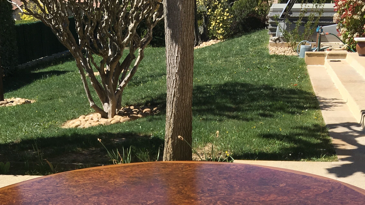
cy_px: 295
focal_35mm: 56
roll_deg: -1.1
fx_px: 542
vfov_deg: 19.2
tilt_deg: -28.4
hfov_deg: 37.2
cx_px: 171
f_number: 2.2
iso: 25
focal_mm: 4.15
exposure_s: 1/1789
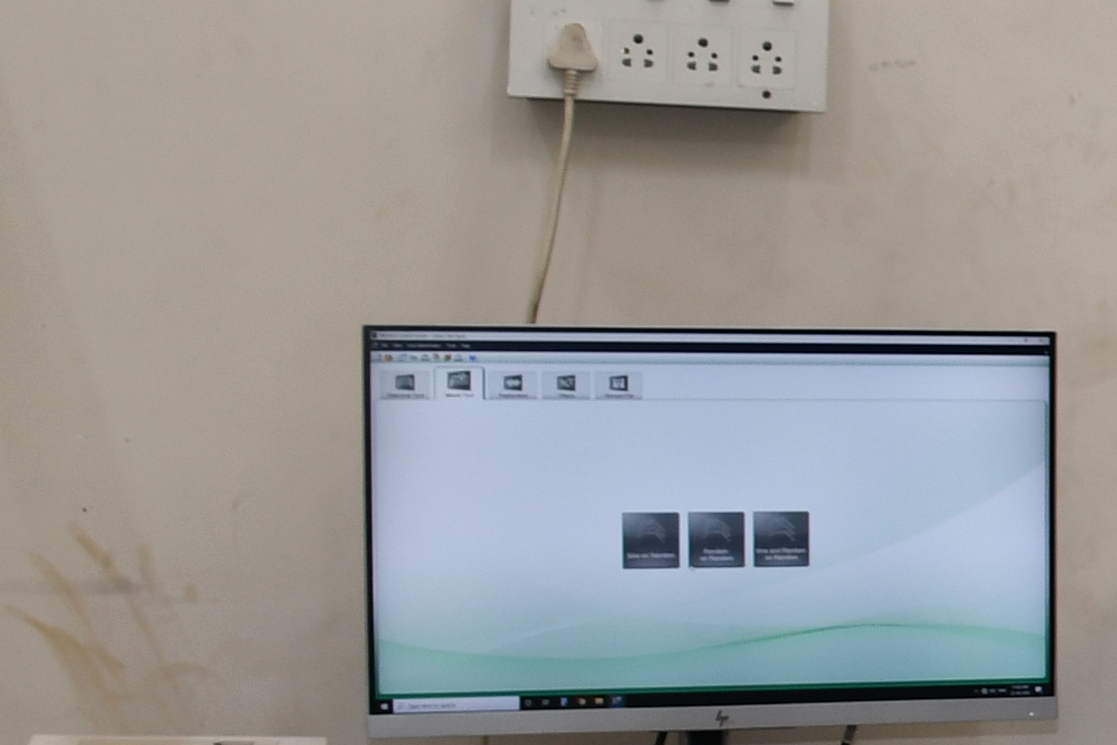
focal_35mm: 117
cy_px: 592
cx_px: 2121
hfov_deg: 14.8
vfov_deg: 11.7
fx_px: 3630
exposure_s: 1/60
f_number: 4
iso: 220
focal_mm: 18
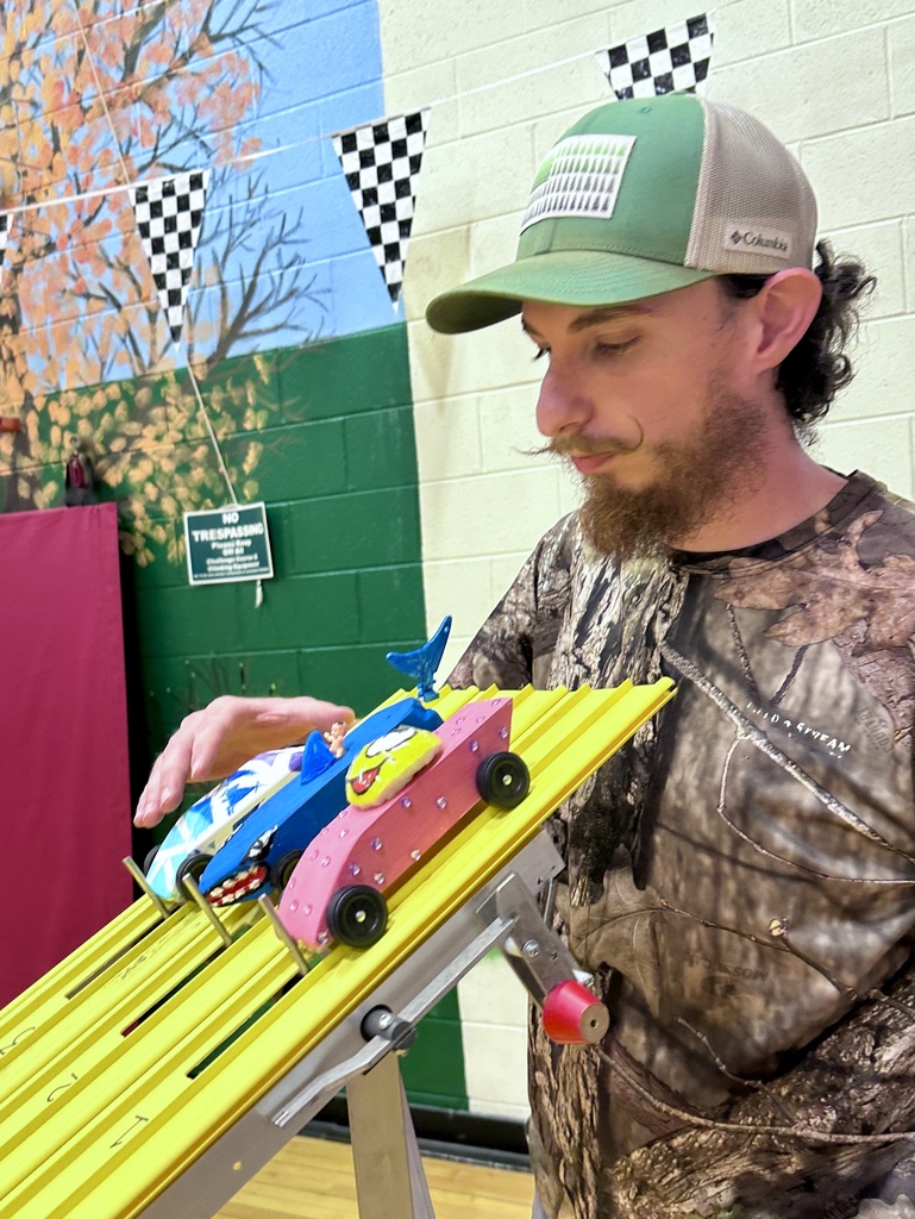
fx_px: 845
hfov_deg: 56.9
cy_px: 610
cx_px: 458
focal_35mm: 24
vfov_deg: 71.6
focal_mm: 6.86
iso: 160
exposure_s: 1/60
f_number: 1.78
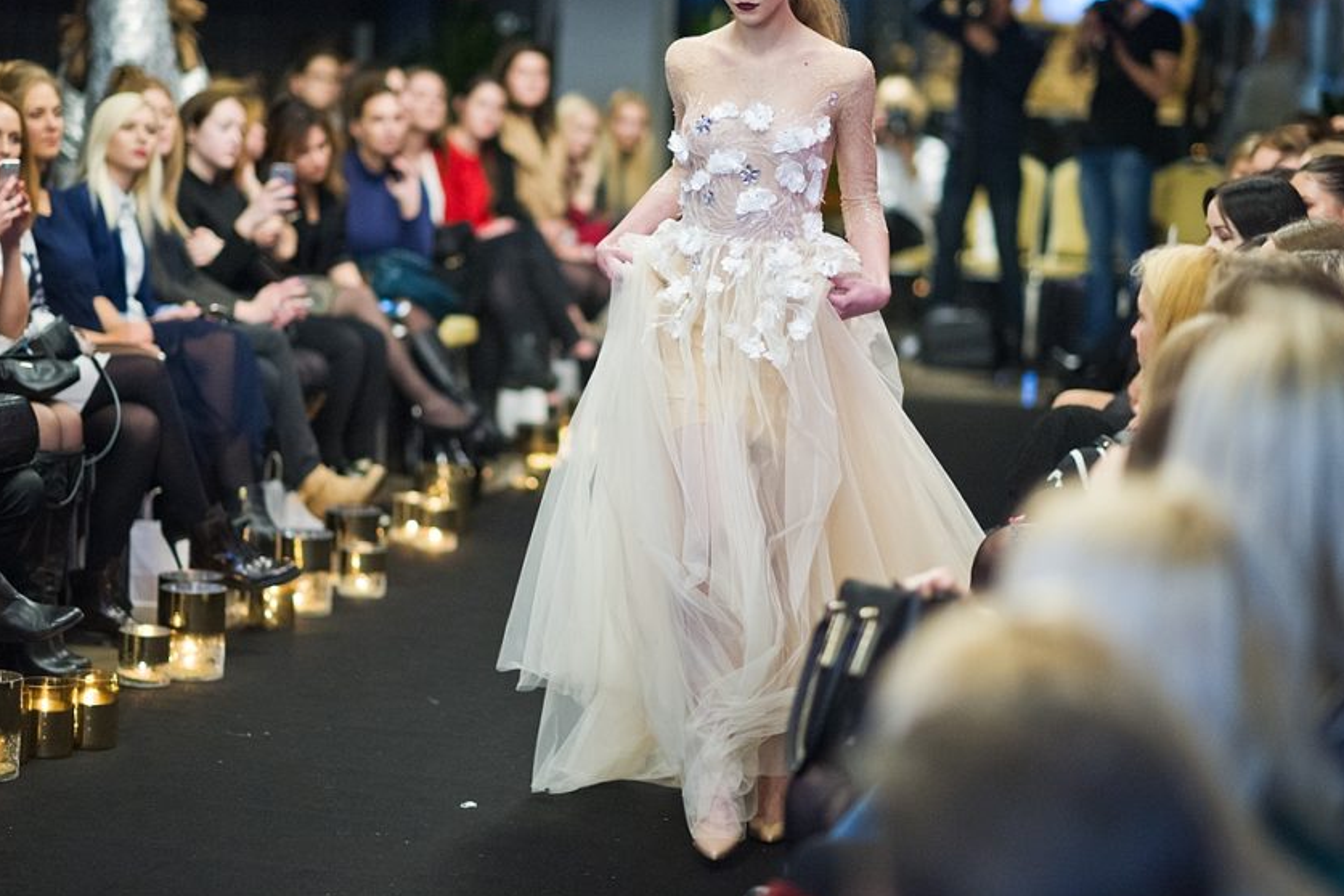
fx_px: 3882
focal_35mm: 104
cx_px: 607
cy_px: 383
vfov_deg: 13.2
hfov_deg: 19.6
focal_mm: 85
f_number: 1.4
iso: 2800
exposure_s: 1/320
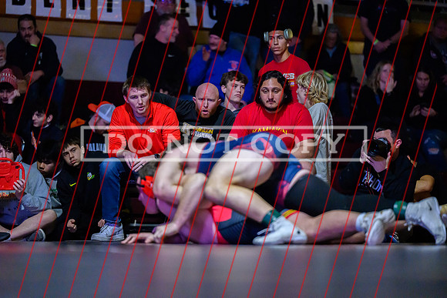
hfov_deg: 12.1
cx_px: 224
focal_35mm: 170
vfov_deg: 8.1
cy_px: 149
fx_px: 2111
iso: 12800
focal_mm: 170
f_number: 2.8
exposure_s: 1/500
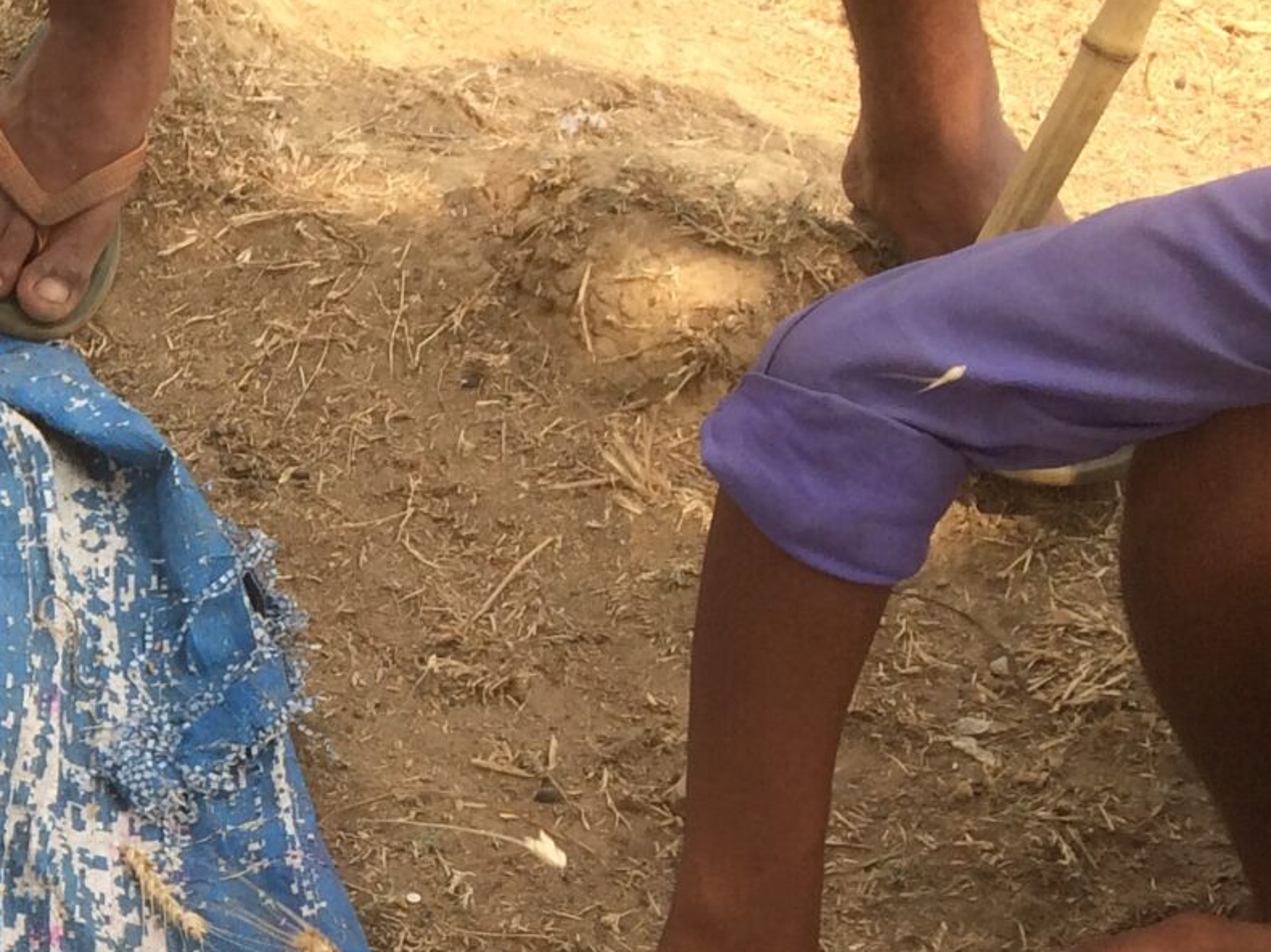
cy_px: 817
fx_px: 3450
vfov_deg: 15.6
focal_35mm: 94
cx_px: -785
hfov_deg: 18.0
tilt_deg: -45.6
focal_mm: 4.15
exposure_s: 1/672
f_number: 2.2
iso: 32
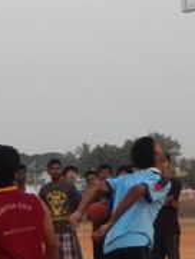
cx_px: 82
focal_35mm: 205
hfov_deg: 7.3
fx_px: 1538
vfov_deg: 9.6
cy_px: 64
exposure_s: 1/800
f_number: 4.6
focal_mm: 10.4
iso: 1600
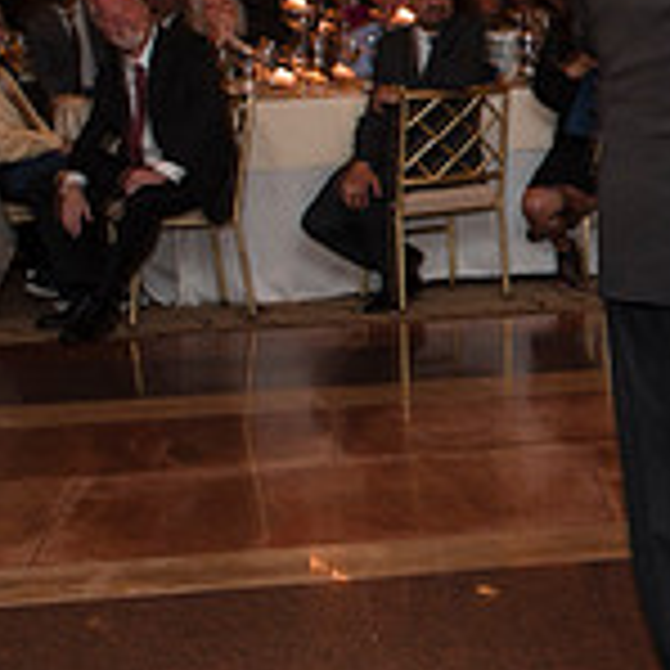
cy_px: 40
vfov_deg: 15.7
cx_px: 895
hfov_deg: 15.2
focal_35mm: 109
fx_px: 2387
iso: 800
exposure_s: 1/60
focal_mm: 31
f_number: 2.8
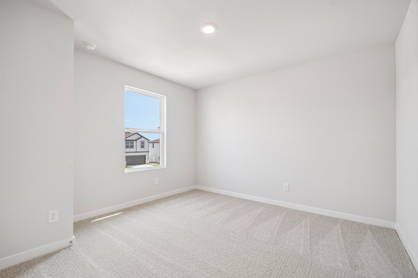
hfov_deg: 100.4
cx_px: 209
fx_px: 174
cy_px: 139
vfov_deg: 77.3
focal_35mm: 15
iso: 400
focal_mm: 10
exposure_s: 1/30
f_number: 8
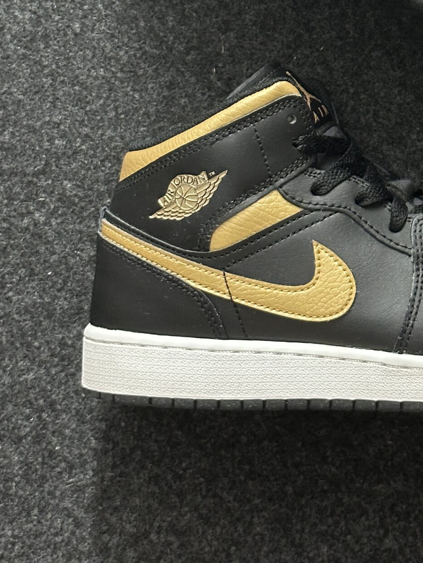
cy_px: 77
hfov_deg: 14.8
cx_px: 396
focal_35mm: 99
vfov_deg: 19.5
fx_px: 1613
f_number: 1.78
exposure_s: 1/27
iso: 400
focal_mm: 6.86
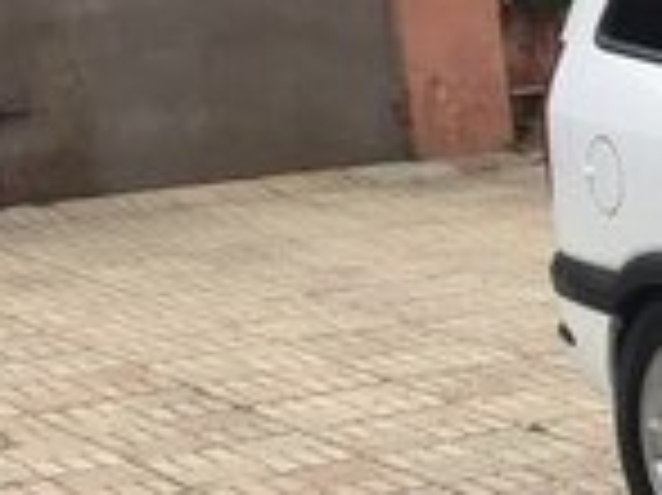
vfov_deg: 11.4
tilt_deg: -13.1
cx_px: 1464
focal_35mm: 130
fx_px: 2484
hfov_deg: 12.6
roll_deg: +0.6
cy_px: 380
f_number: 2.2
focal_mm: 4.15
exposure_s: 1/725
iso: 25
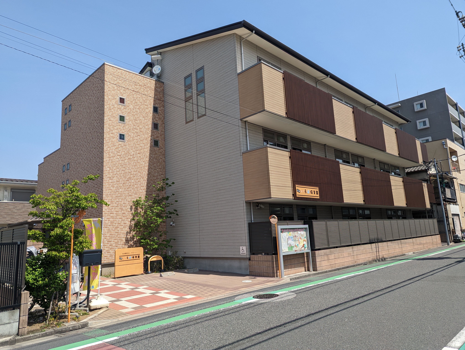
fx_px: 323
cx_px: 232
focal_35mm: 24
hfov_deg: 71.5
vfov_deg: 56.9
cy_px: 175
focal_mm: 6.81
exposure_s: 1/1508
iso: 42
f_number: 1.85
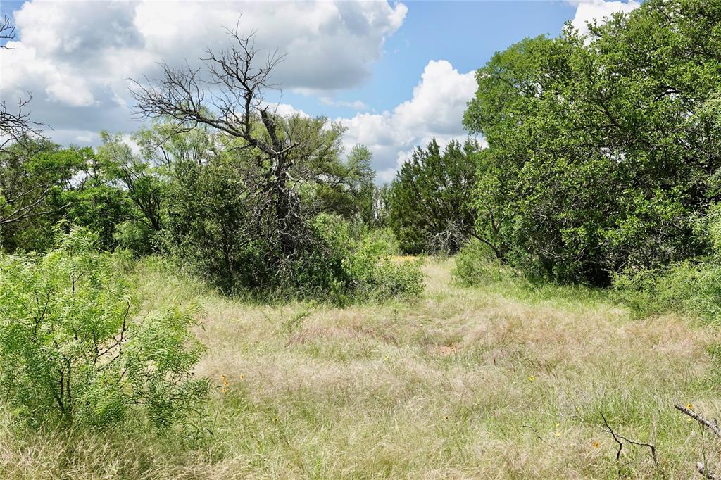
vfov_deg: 27.0
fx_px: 1001
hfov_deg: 39.6
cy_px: 240
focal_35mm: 50
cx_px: 360
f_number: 4
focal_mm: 18.21
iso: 100
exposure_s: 1/640
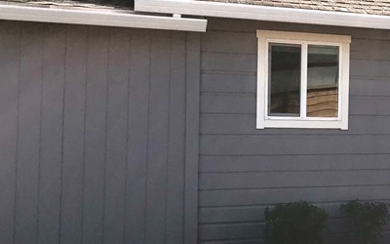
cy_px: 132
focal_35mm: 76
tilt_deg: -0.5
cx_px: 404
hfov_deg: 25.6
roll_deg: -0.8
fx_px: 808
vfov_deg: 17.2
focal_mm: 3.99
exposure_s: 1/2083
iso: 20
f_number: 1.8
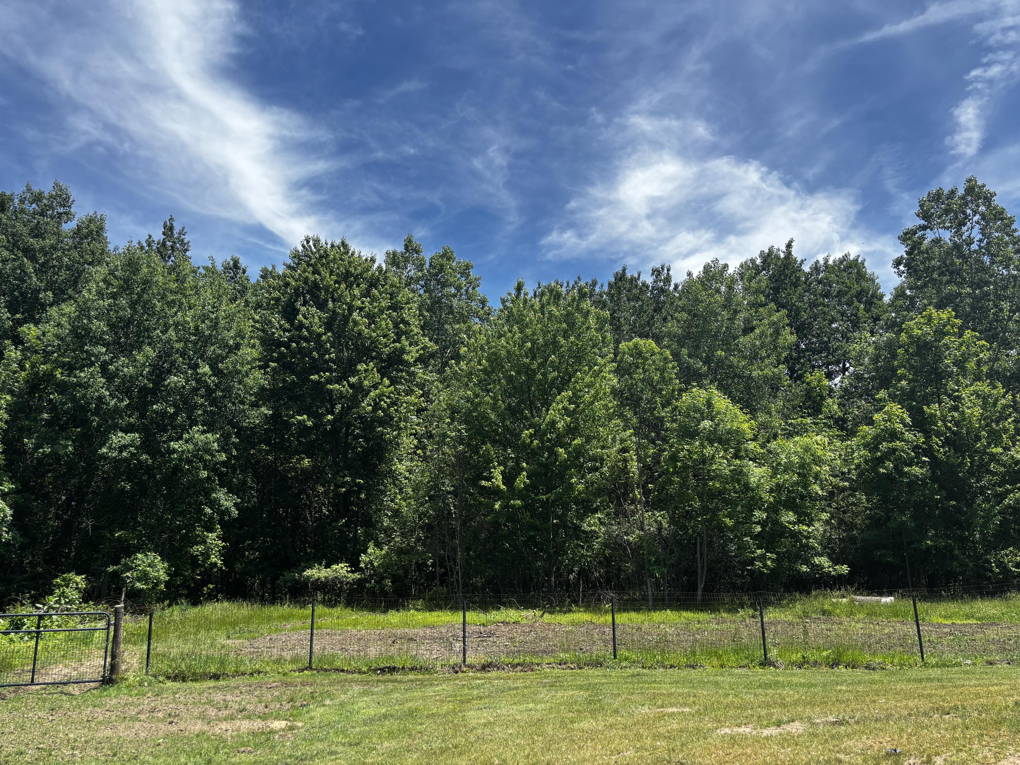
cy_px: 382
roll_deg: +0.9
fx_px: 766
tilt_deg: +13.5
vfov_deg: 53.1
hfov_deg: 67.3
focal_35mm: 26
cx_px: 510
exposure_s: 1/2288
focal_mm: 5.96
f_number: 1.6
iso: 50
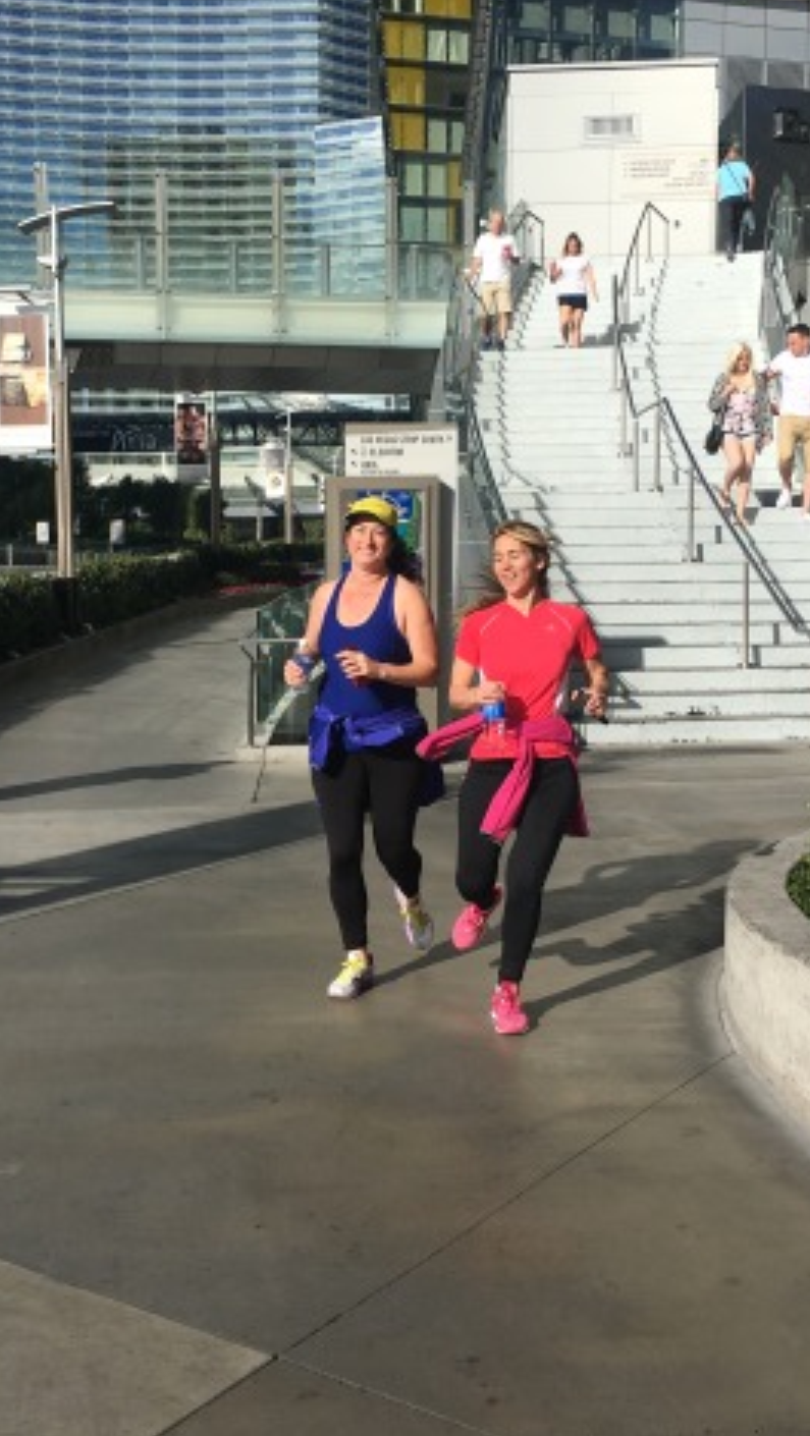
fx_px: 1639
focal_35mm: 43
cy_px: 715
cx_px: 309
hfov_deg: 27.7
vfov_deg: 47.3
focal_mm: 4.15
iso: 25
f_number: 2.2
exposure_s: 1/2331
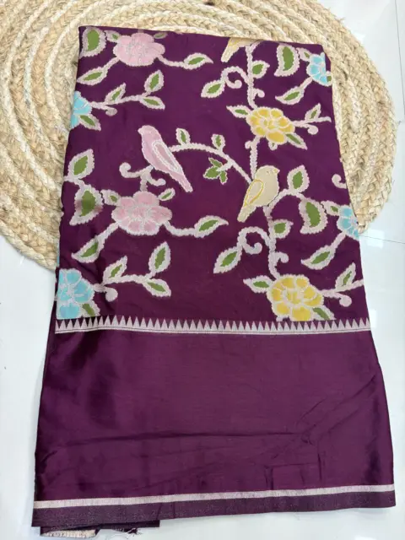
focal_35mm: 26
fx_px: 406
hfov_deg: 53.1
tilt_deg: -67.2
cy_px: 270
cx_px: 202
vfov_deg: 67.3
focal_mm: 5.96
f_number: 1.6
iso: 160
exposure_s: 1/50
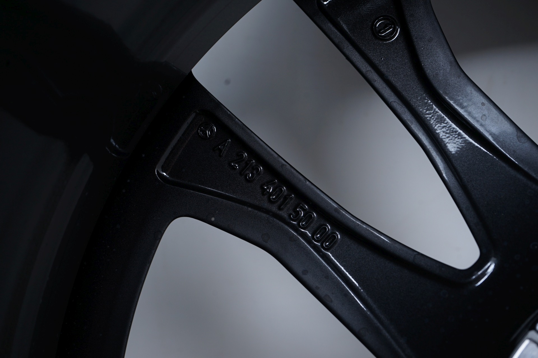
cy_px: 179
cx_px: 269
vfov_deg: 23.0
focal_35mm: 59
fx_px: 881
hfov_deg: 34.0
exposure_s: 1/125
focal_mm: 59
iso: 250
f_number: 8
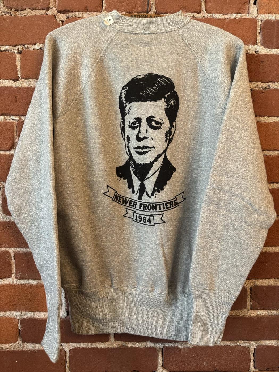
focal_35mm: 24
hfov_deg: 56.8
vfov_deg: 71.6
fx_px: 258
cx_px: 140
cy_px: 186
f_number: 1.78
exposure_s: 1/60
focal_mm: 6.86
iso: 160
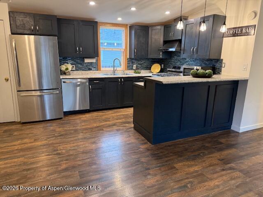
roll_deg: -1.1
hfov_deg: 71.6
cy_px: 98
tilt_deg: -12.4
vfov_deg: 56.8
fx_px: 182
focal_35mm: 24
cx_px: 132
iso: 320
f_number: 1.78
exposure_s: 1/60
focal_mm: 6.76
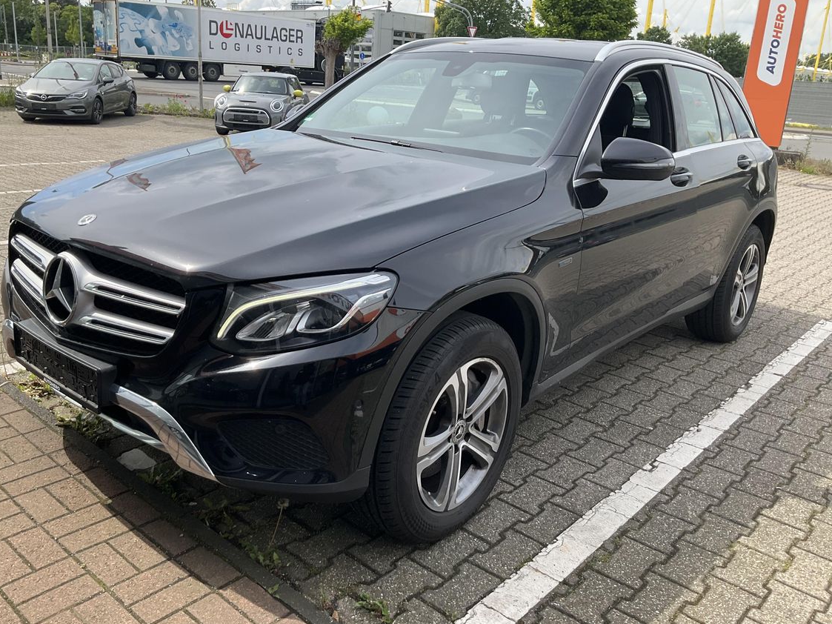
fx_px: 745
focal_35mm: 31
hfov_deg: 58.3
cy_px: 295
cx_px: 399
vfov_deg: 45.4
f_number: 1.8
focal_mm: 3
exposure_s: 1/898
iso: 25
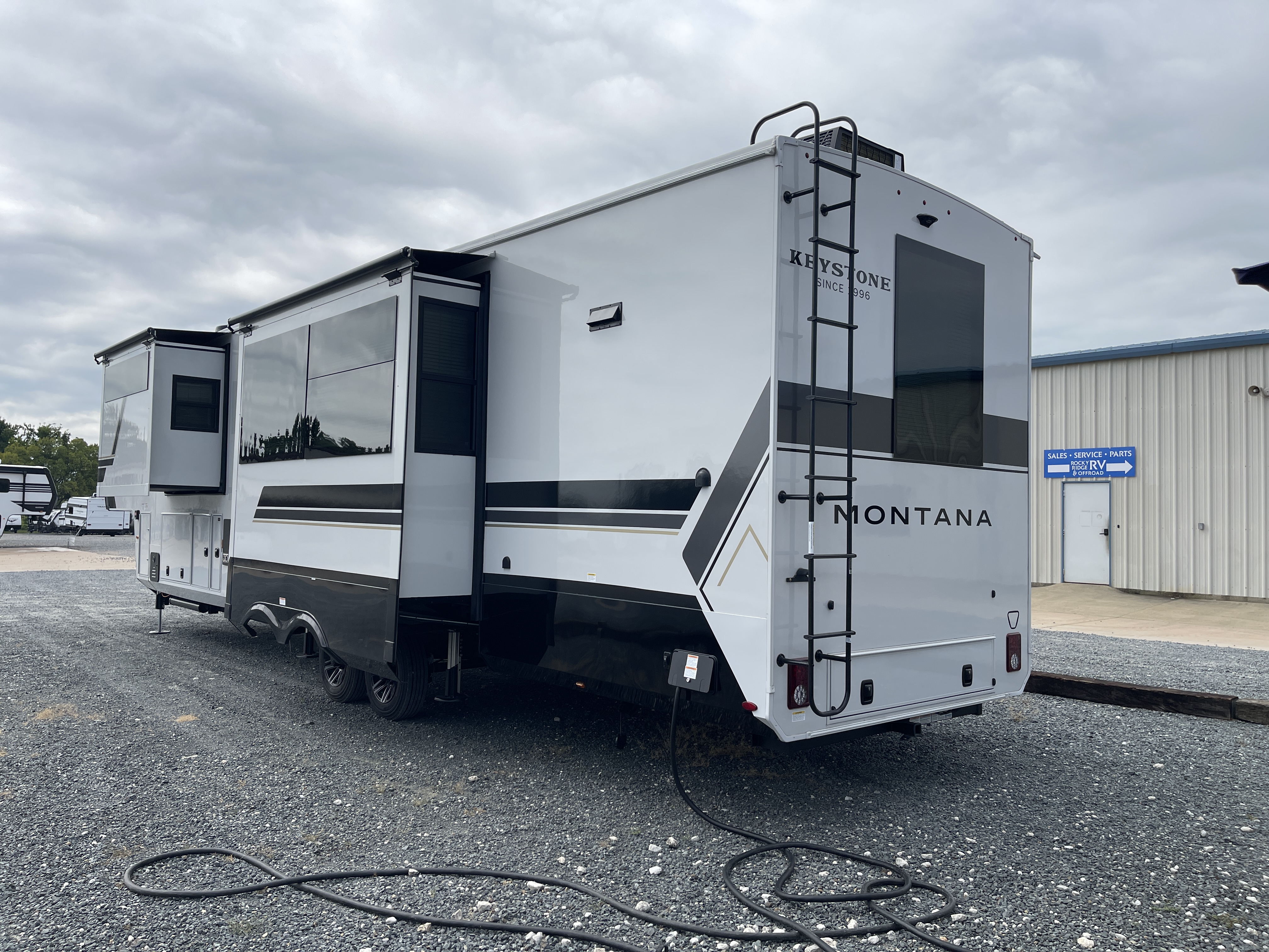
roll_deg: -0.7
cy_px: 476
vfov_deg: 54.9
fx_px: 916
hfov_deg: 69.4
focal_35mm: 25
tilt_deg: +0.7
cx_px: 634
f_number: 1.6
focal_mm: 5.1
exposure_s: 1/4525
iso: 32
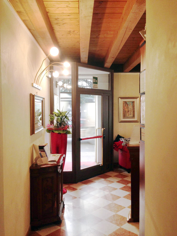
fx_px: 225
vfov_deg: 55.4
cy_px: 118
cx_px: 88
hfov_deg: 42.9
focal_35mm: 33
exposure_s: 1/20
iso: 64
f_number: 2.4
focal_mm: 4.12
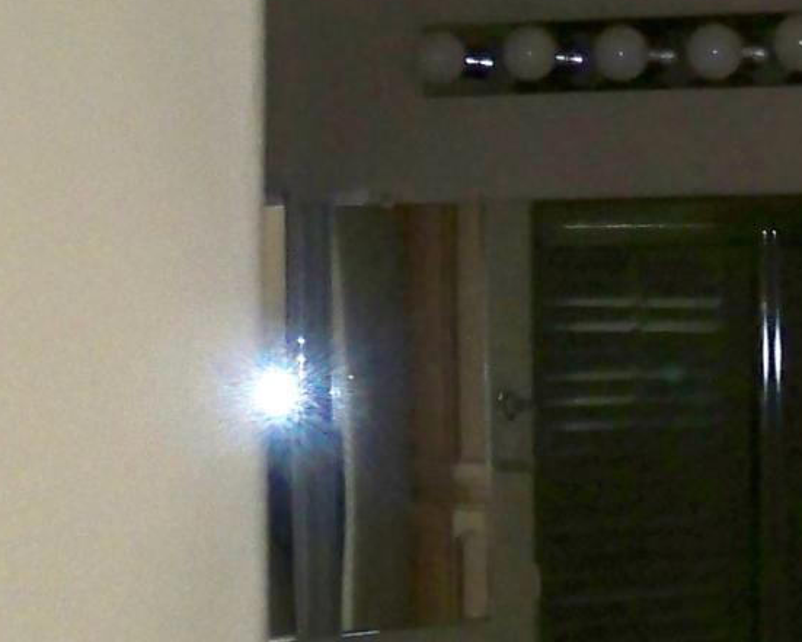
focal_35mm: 186
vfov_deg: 8.3
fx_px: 4416
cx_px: 1492
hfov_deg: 9.8
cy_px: 603
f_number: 3.1
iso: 200
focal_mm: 6.3
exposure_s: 1/60
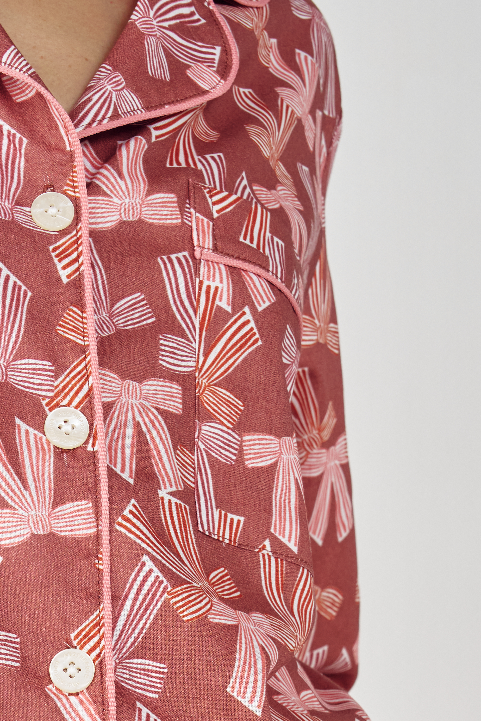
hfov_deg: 10.2
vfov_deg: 14.9
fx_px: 2666
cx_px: 21
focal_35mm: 133
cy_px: 850
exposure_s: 1/125
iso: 400
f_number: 8
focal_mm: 43
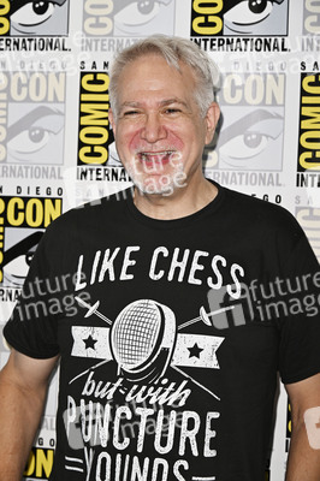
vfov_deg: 21.7
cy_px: 240
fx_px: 1255
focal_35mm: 94
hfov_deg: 14.5
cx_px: 160
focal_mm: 94
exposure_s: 1/250
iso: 1250
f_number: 5.6
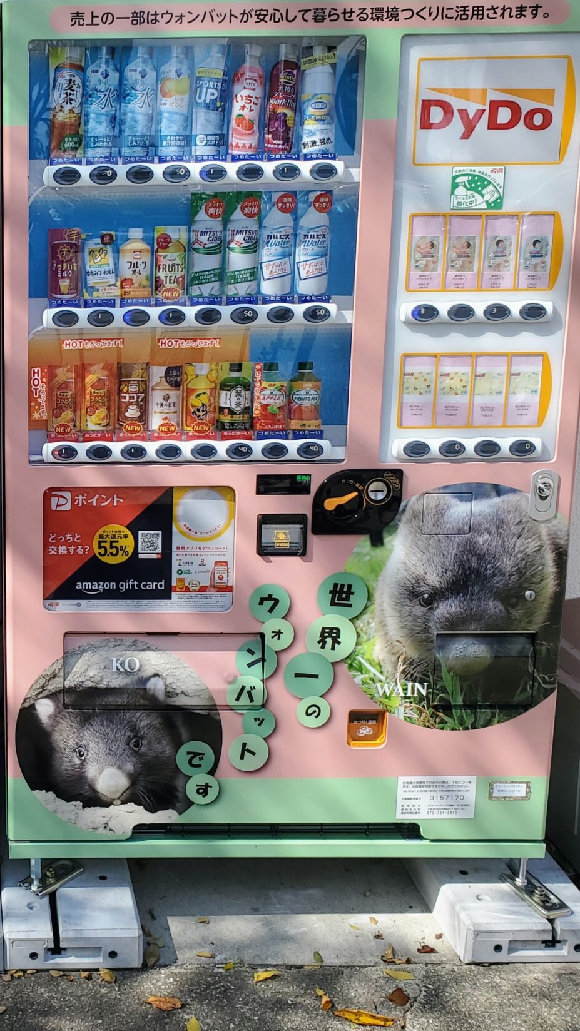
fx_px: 1203
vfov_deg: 46.3
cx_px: -6
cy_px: 441
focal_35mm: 44
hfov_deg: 25.7
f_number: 2.4
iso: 50
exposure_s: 1/878
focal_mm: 4.3
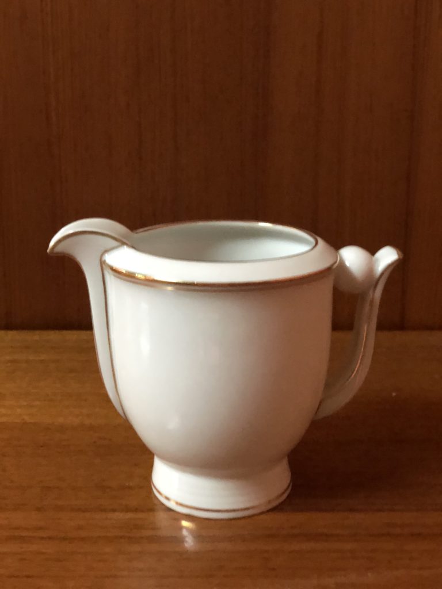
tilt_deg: -15.9
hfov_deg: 28.0
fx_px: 885
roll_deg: -0.3
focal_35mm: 52
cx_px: 221
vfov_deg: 36.8
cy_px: 294
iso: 200
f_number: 2.4
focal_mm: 6
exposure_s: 1/8
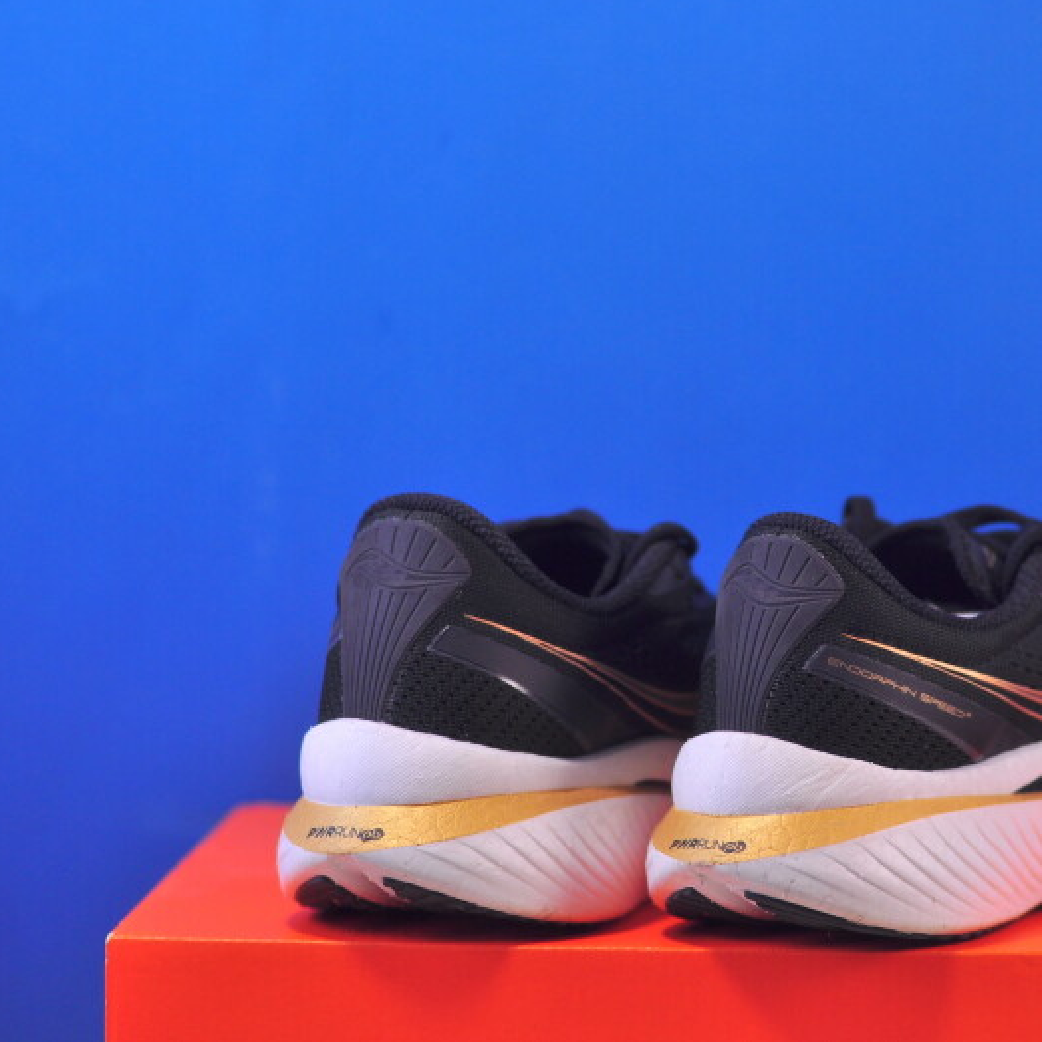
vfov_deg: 17.9
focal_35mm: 97
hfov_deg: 17.8
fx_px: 3303
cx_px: 772
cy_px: 519
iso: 250
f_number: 2.5
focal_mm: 50
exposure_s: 1/320
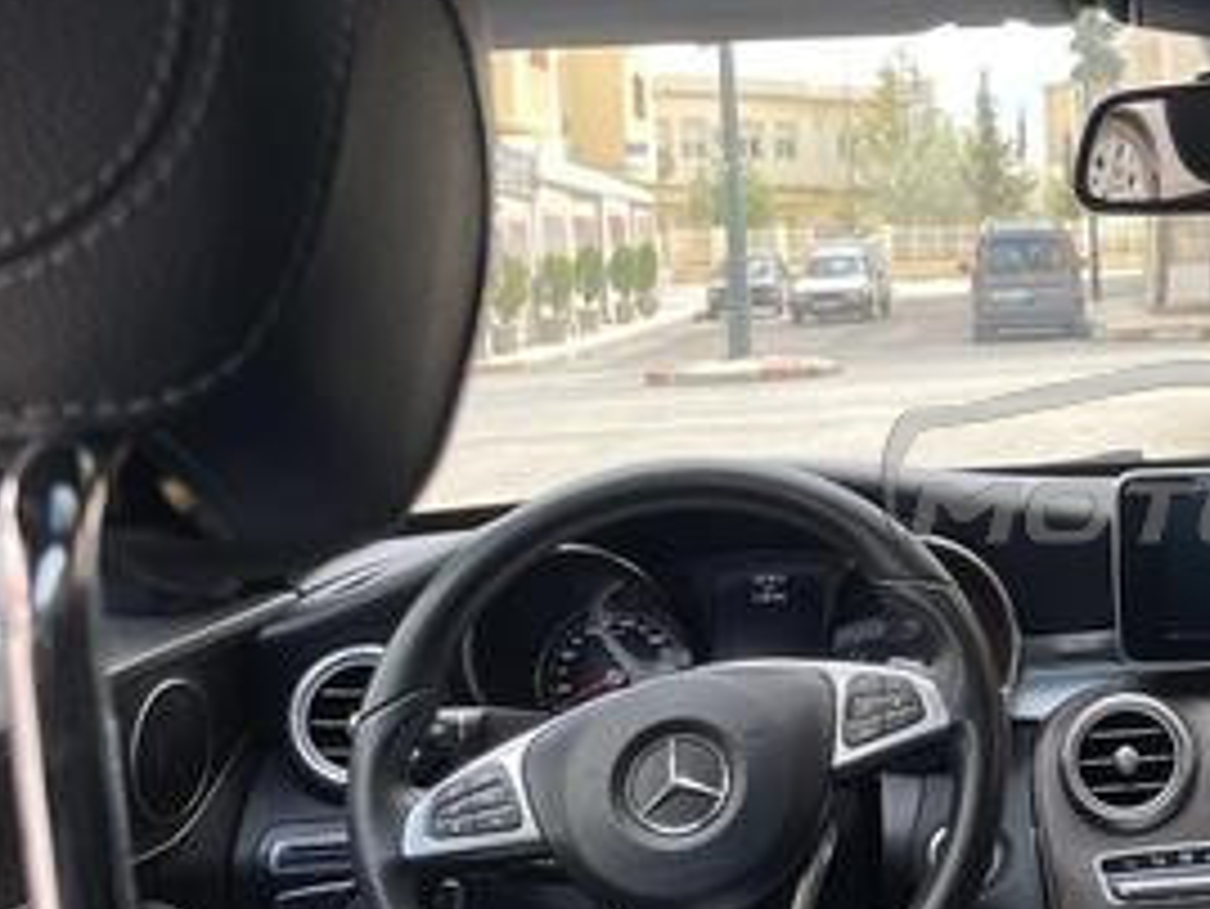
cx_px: 1277
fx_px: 2203
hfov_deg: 28.4
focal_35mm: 63
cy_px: 452
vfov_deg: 23.3
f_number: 1.6
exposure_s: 1/236
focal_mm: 5.1
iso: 32
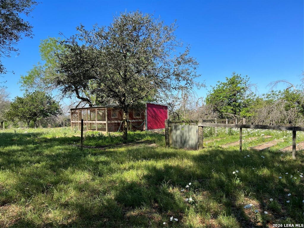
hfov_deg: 67.3
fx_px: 228
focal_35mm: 26
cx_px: 152
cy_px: 114
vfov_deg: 53.1
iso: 50
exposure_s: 1/1890
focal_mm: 5.1
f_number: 1.6
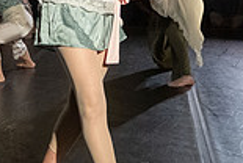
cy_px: -19
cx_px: 60
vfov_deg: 12.3
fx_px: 744
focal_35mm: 110
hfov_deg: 18.4
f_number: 5
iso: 6400
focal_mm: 28
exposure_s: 1/400
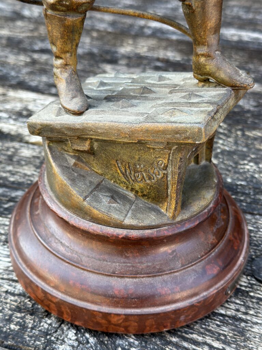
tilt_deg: -35.0
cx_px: 131
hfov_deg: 30.3
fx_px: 484
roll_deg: -1.3
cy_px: 175
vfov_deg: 39.7
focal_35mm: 48
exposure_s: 1/225
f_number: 1.78
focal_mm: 6.86
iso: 80
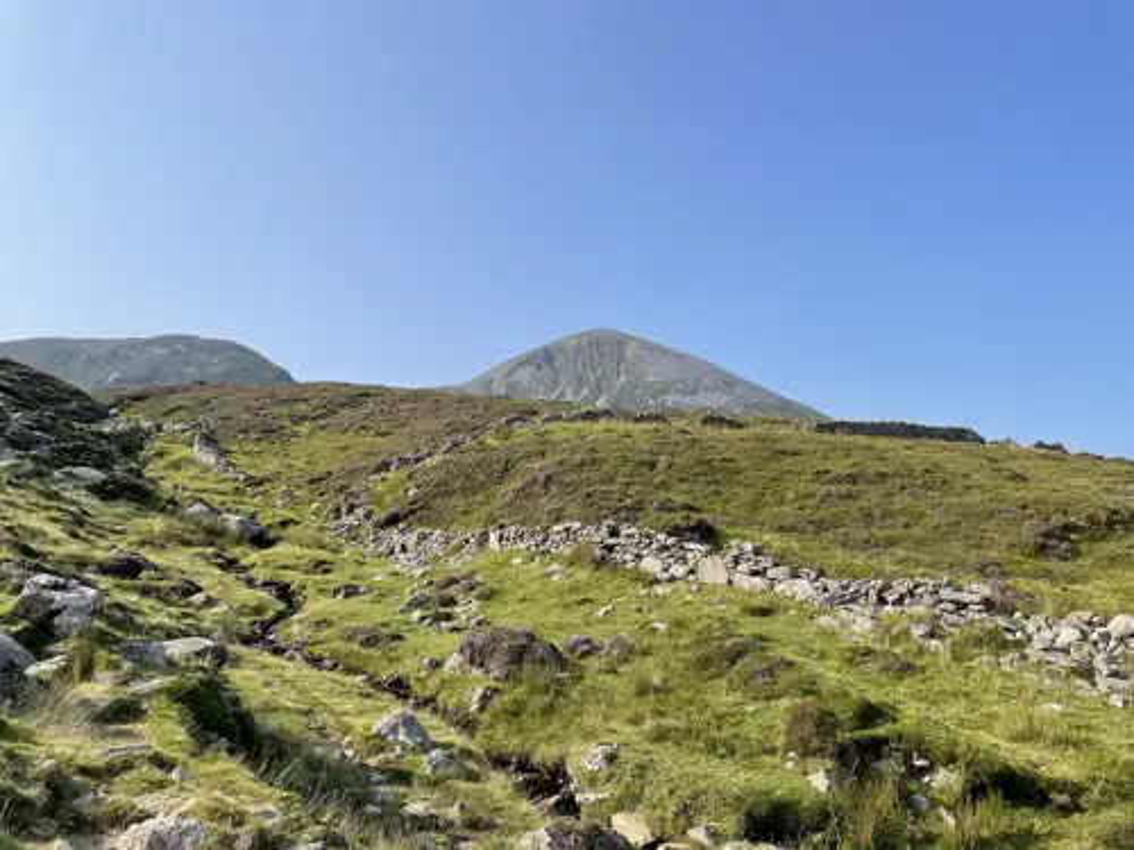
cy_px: 425
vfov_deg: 53.1
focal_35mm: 26
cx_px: 567
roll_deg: -0.3
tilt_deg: +15.2
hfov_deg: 67.3
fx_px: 852
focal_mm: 4.2
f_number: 1.6
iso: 32
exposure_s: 1/3205
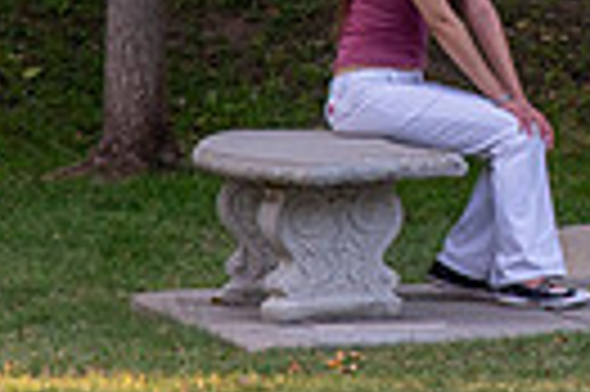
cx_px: 856
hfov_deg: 3.7
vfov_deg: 2.5
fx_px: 8986
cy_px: -82
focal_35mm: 549
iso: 1250
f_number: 8
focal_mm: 120
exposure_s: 1/125
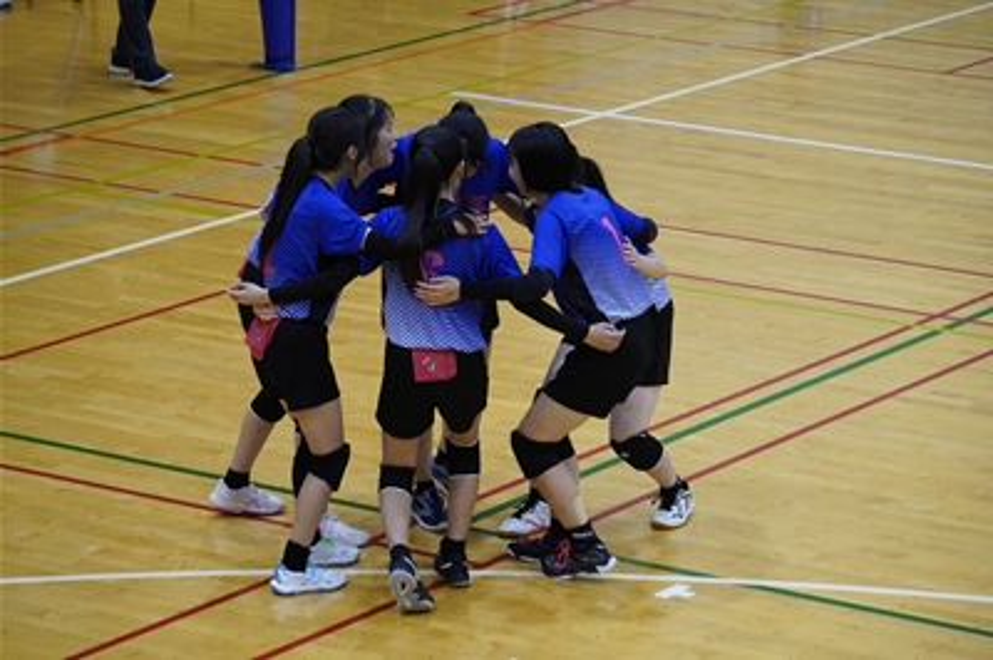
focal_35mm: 150
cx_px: 496
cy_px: 330
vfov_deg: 9.1
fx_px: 4134
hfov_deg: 13.7
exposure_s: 1/160
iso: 2000
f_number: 5.6
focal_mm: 100
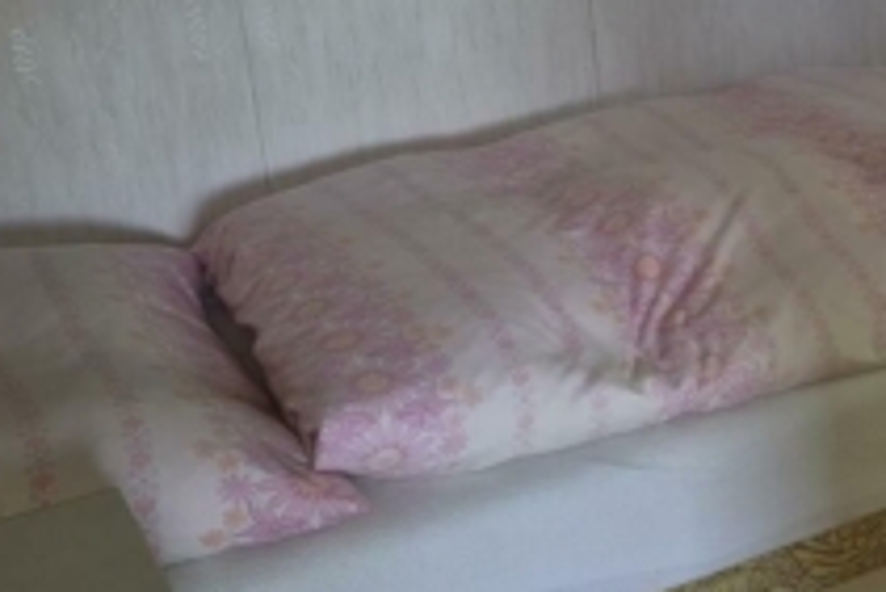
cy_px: 202
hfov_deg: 28.4
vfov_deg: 20.3
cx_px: 861
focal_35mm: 67
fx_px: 1650
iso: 80
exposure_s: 1/50
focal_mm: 5.4
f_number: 1.8
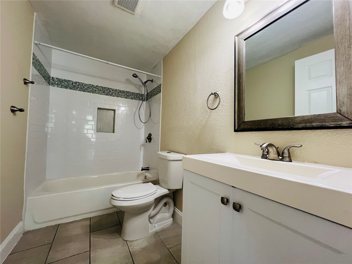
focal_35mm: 13
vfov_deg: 89.9
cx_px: 176
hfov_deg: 106.2
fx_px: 132
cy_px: 132
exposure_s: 1/99
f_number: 1.8
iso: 125
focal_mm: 1.57
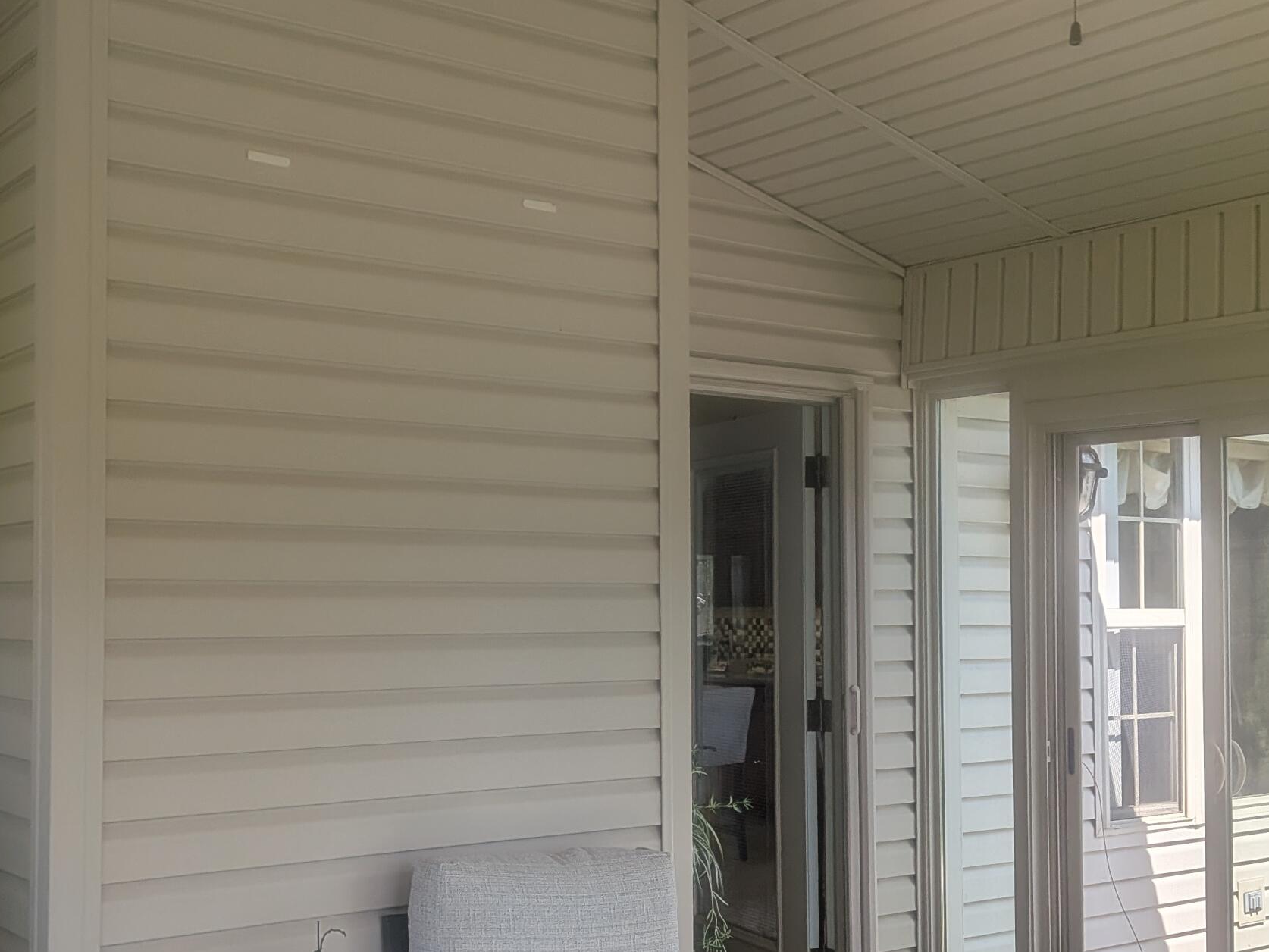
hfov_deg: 43.6
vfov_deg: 33.6
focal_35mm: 43
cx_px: 512
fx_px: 1577
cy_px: 523
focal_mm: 4.53
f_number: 1.7
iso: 28
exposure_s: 1/611
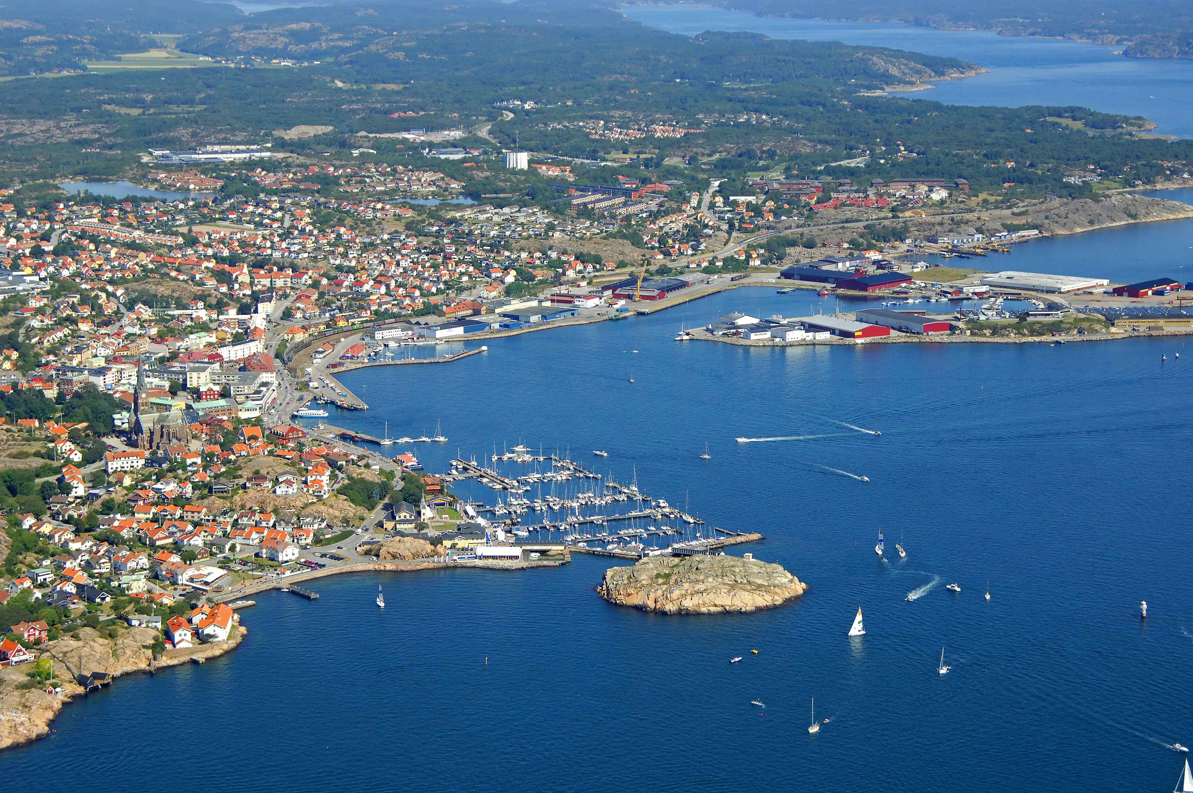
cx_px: 596
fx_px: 2383
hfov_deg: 28.1
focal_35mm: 72
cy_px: 396
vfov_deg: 18.9
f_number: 7.1
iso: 400
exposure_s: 1/1000
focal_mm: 48
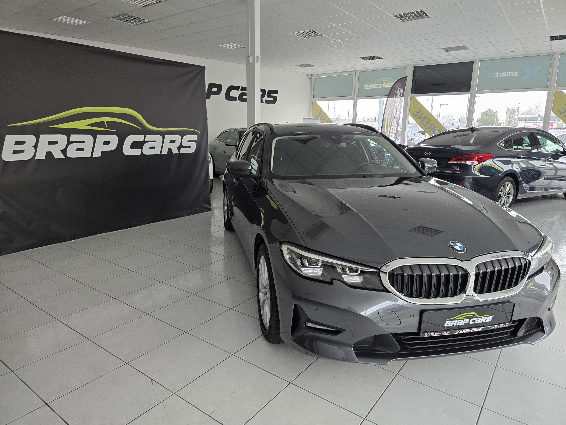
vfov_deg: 58.9
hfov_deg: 73.9
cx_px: 283
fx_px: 376
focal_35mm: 23
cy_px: 212
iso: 200
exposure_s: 1/180
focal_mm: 6.3
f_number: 1.7
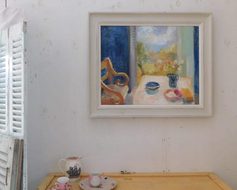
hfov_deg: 55.7
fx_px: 224
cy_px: 96
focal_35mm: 32
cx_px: 120
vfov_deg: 45.8
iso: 160
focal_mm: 5.3
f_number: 3.2
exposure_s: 1/30
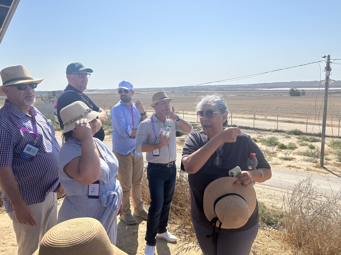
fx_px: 256
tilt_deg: -8.5
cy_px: 128
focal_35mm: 26
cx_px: 170
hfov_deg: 67.3
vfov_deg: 53.1
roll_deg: +2.9
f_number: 1.5
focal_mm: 5.7
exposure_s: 1/6211
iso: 50
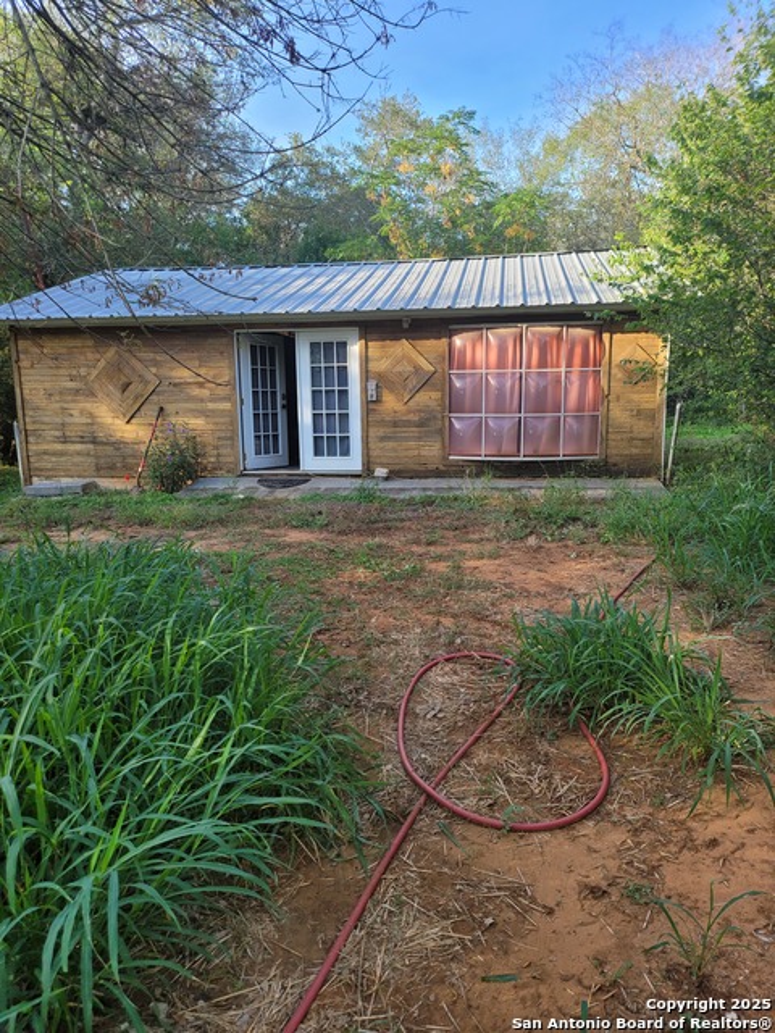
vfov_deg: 67.3
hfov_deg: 53.1
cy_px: 516
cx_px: 388
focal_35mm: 26
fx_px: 776
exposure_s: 1/424
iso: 40
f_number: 1.8
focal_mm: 5
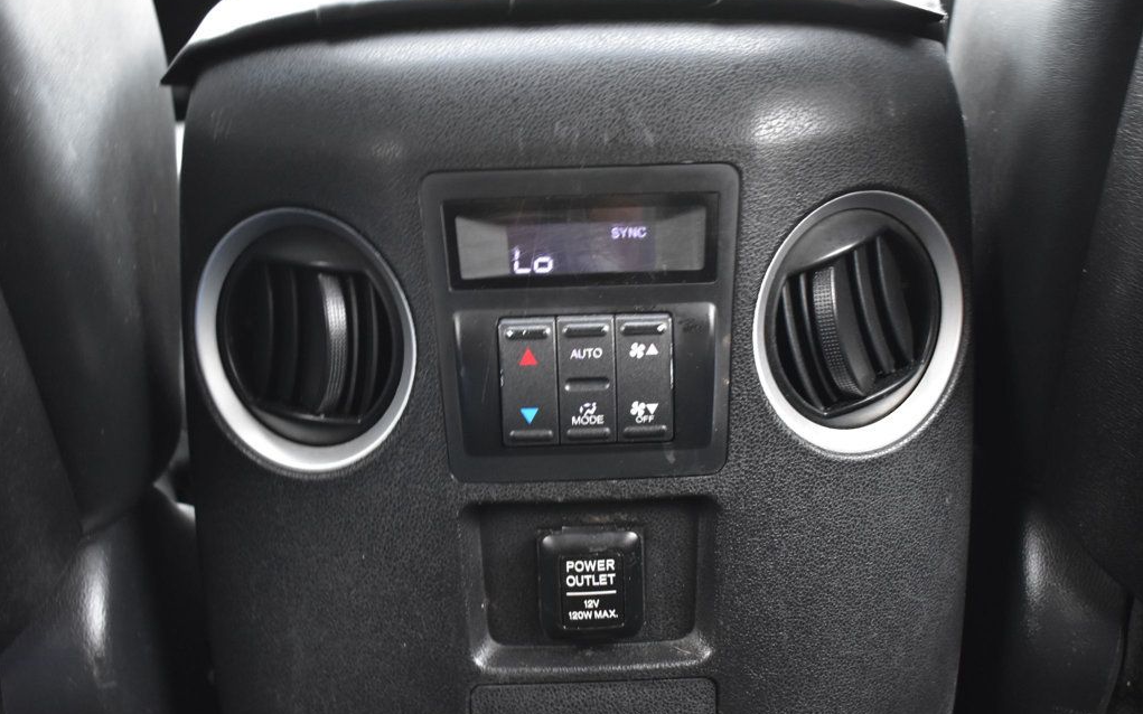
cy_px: 366
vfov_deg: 28.0
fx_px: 1433
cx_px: 571
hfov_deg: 43.5
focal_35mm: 46
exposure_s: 1/15
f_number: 5.6
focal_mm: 30
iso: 1600
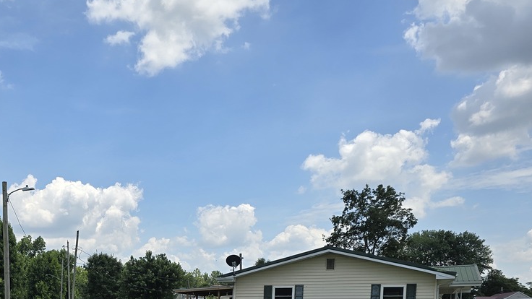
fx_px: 691
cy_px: 361
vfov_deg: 22.5
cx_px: 60
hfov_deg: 39.3
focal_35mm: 49
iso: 12
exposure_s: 1/1038
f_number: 1.7
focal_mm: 6.3
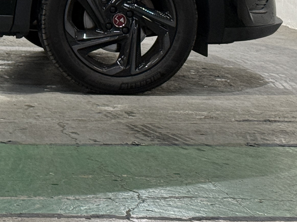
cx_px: -136
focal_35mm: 167
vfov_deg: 8.7
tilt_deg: -0.4
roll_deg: -0.4
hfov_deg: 11.4
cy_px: -107
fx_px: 1433
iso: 125
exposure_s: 1/60
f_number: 1.78
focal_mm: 6.76
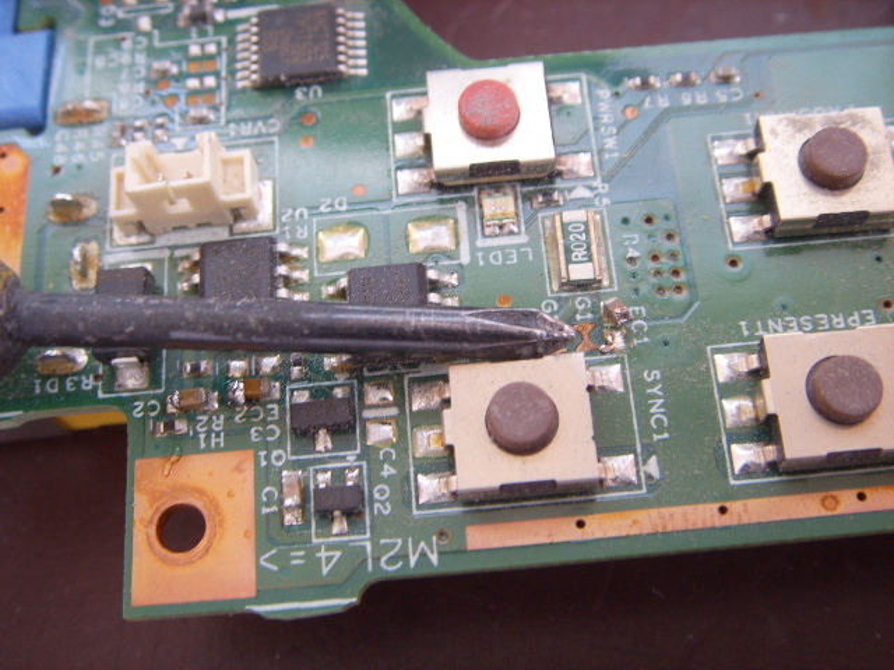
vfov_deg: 36.8
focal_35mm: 39
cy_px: 335
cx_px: 447
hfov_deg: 47.9
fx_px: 1007
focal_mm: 6.6
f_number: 3.5
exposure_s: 1/10
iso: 63
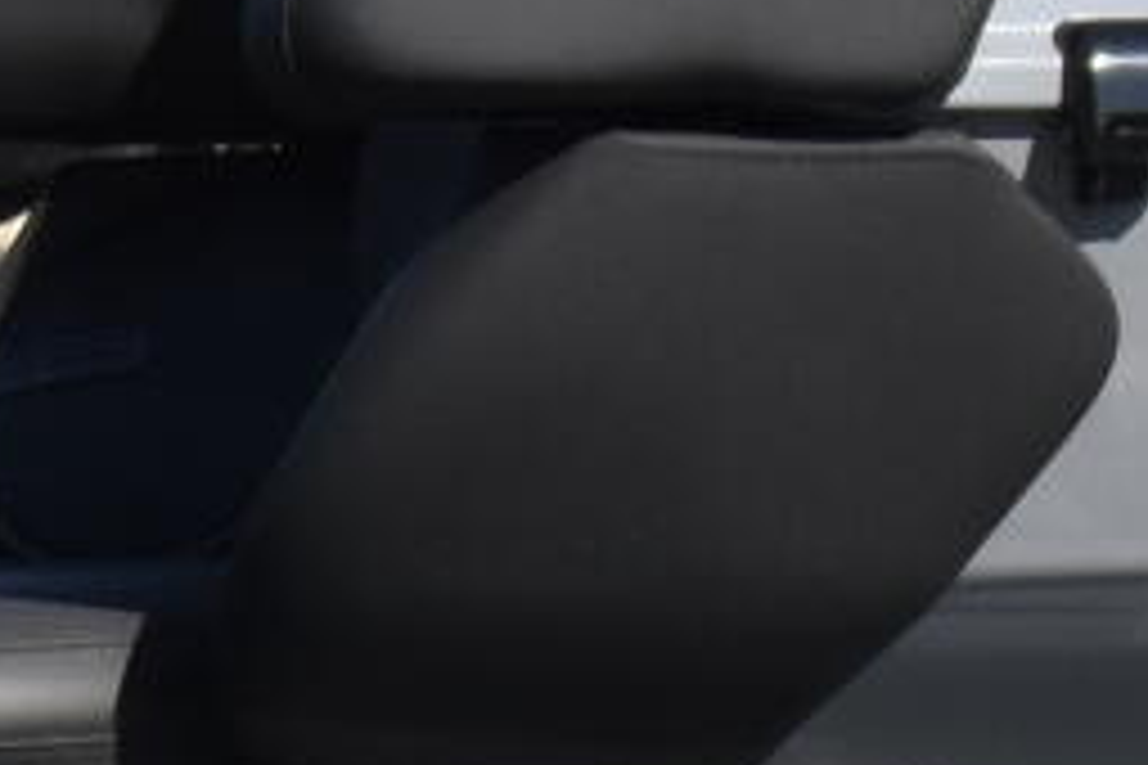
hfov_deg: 6.0
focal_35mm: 329
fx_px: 10491
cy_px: 1523
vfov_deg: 4.1
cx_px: -1747
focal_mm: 28
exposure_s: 1/500
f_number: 11
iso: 400
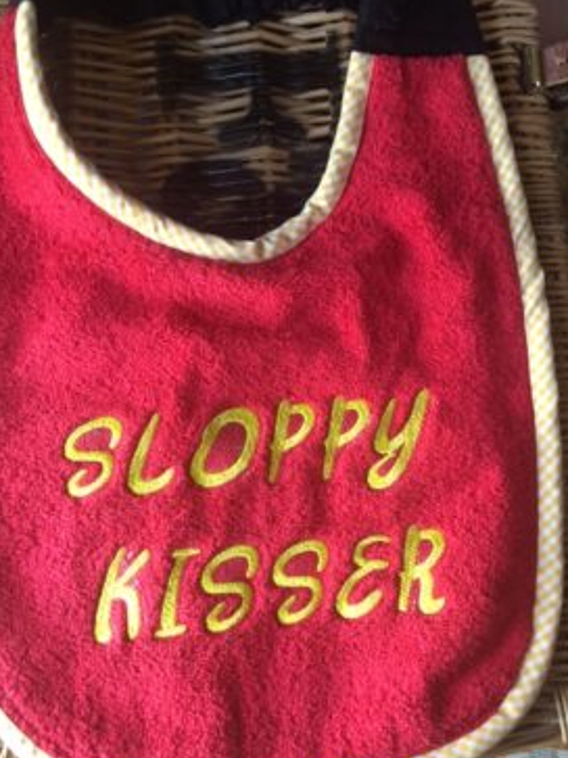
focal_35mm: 32
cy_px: 365
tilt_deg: -76.9
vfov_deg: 56.8
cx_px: 271
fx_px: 701
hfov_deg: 44.1
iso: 32
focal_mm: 4.15
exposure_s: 1/17
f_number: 2.2
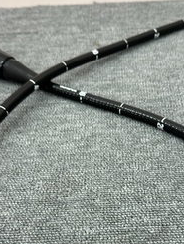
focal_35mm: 52
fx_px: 368
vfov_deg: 35.7
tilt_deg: -48.9
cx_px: 113
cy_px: 190
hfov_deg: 28.0
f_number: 1.78
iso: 100
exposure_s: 1/120
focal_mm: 6.86
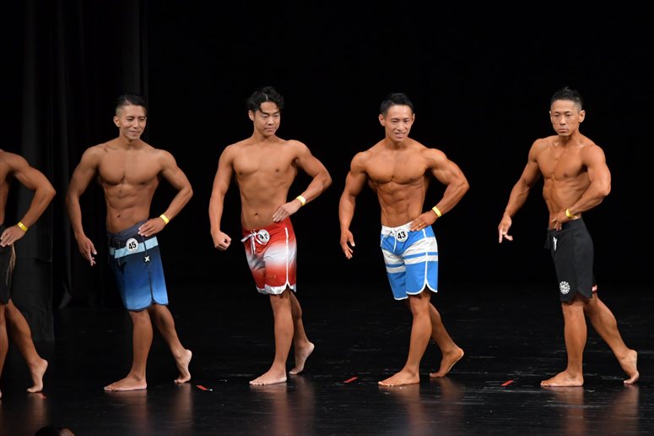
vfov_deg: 5.7
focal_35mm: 240
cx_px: 327
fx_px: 4358
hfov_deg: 8.6
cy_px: 218
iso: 3200
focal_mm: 160
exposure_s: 1/400
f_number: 5.6
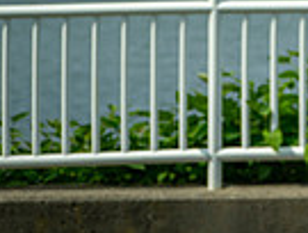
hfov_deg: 8.9
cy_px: -94
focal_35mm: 210
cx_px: 614
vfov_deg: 7.0
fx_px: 1873
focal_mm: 48
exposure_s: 1/6400
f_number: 2.8
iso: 200
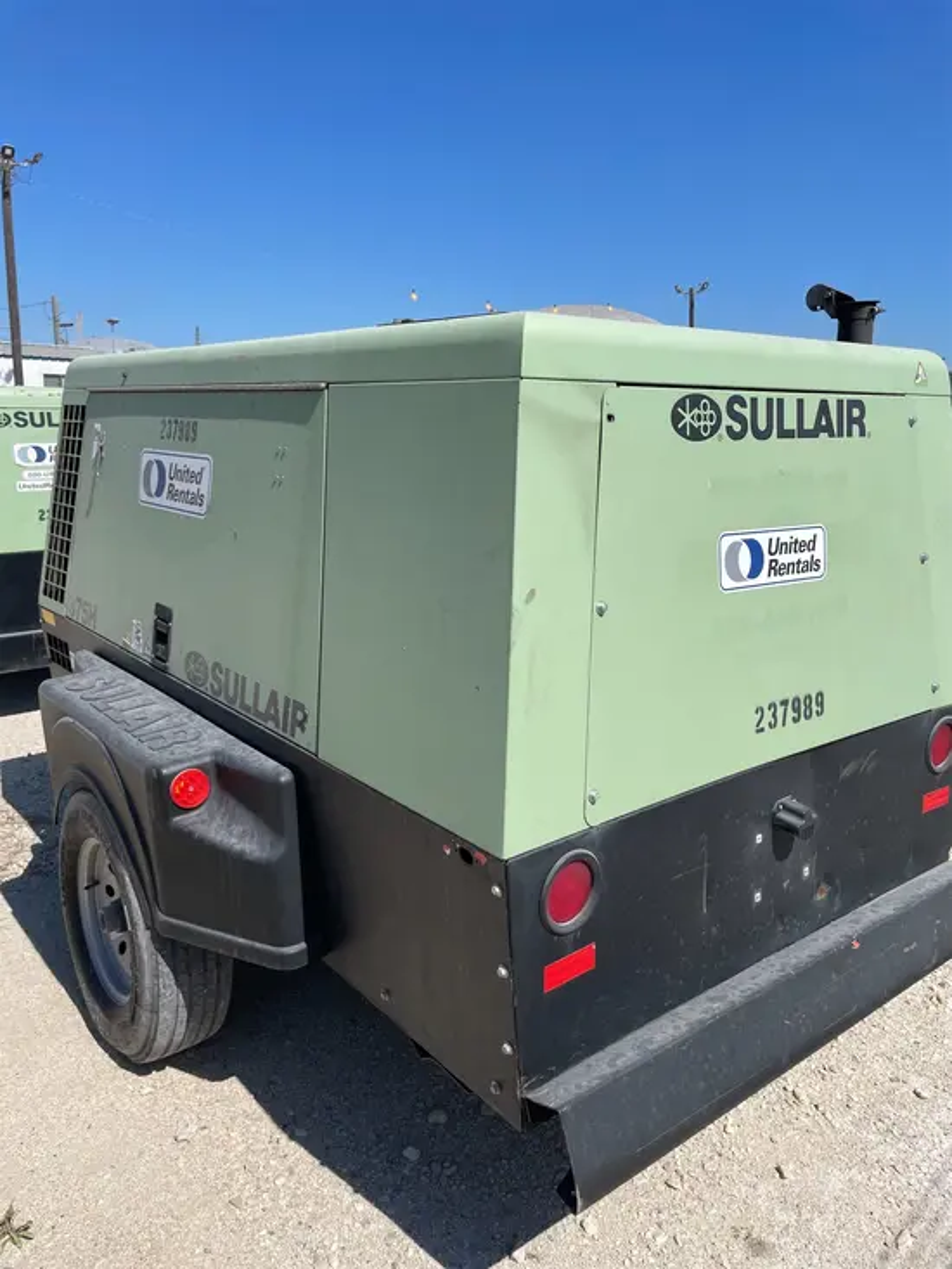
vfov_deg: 67.3
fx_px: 953
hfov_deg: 53.1
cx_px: 476
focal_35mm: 26
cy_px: 634
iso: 32
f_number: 1.6
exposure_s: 1/5291
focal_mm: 4.2
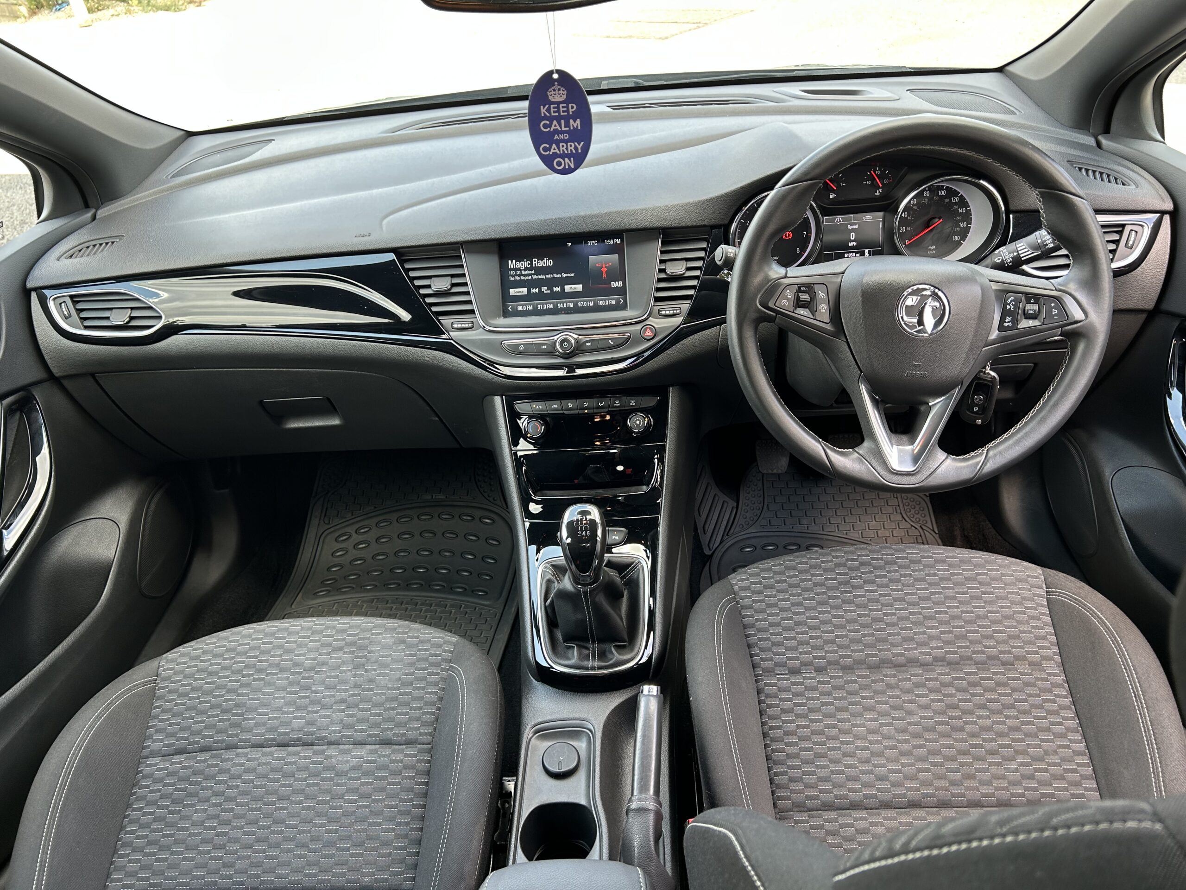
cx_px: 593
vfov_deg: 53.1
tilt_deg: -35.4
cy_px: 445
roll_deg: +6.4
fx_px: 891
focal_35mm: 26
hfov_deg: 67.3
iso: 64
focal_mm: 5.7
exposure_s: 1/121
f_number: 1.5
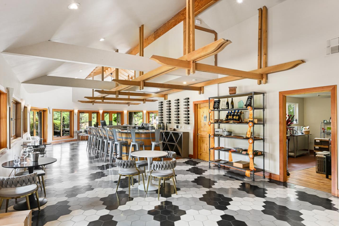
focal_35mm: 21
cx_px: 162
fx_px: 193
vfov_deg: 60.6
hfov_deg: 82.5
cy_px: 119
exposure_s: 1/5
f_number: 13
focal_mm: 19.5
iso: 1600
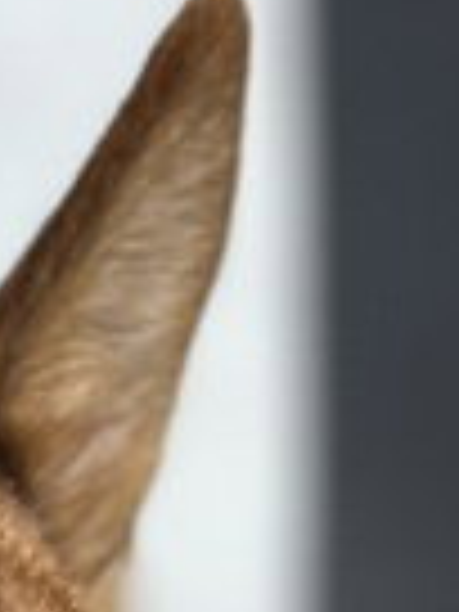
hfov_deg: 7.4
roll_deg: +3.6
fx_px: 3377
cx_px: -504
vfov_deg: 9.0
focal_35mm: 191
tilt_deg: -13.3
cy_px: 1602
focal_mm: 5.7
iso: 50
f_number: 1.5
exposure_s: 1/7463
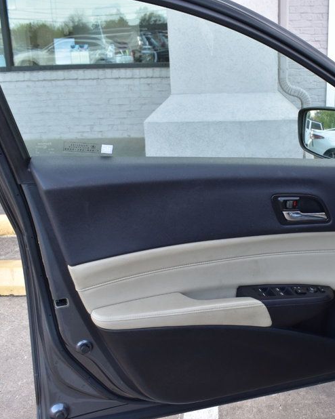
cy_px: 226
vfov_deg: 43.8
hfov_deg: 34.9
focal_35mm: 42
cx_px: 248
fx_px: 521
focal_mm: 18
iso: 400
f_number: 8
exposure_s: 1/80
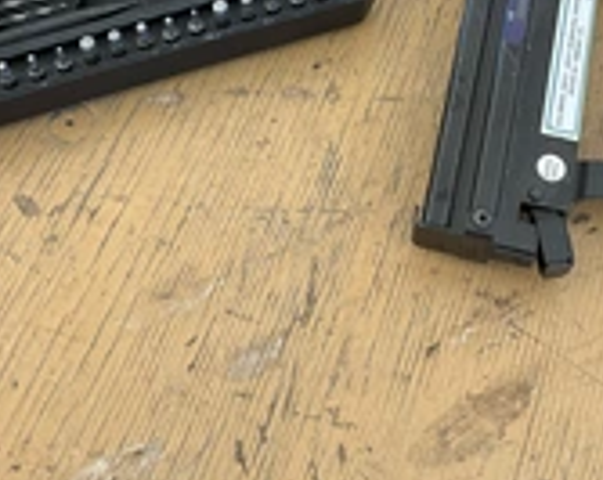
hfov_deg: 27.9
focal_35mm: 68
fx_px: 1211
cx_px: 372
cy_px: -18
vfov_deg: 21.5
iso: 40
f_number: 1.8
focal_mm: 3
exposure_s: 1/122
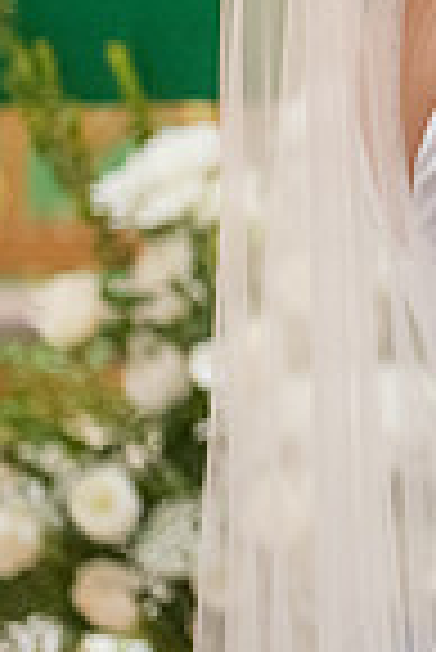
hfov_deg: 2.4
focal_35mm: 561
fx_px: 10166
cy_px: -17
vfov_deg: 3.7
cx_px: 1148
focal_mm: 135
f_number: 2.8
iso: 2000
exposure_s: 1/160
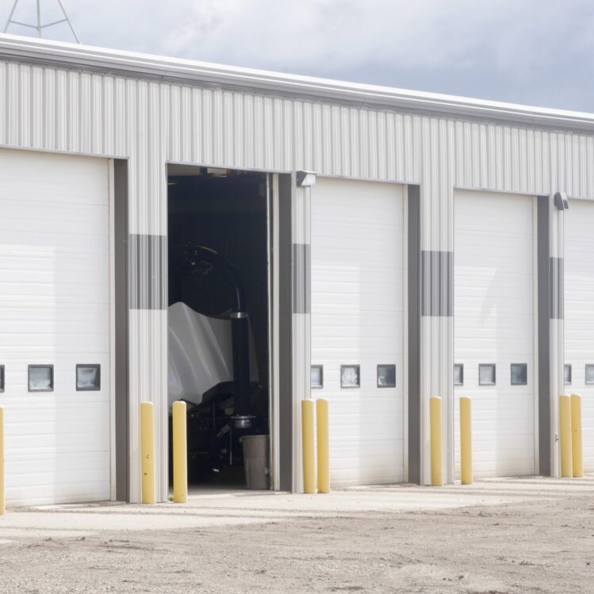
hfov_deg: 7.9
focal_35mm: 222
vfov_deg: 7.9
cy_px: 297
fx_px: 4310
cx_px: 206
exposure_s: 1/200
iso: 250
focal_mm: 94
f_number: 9
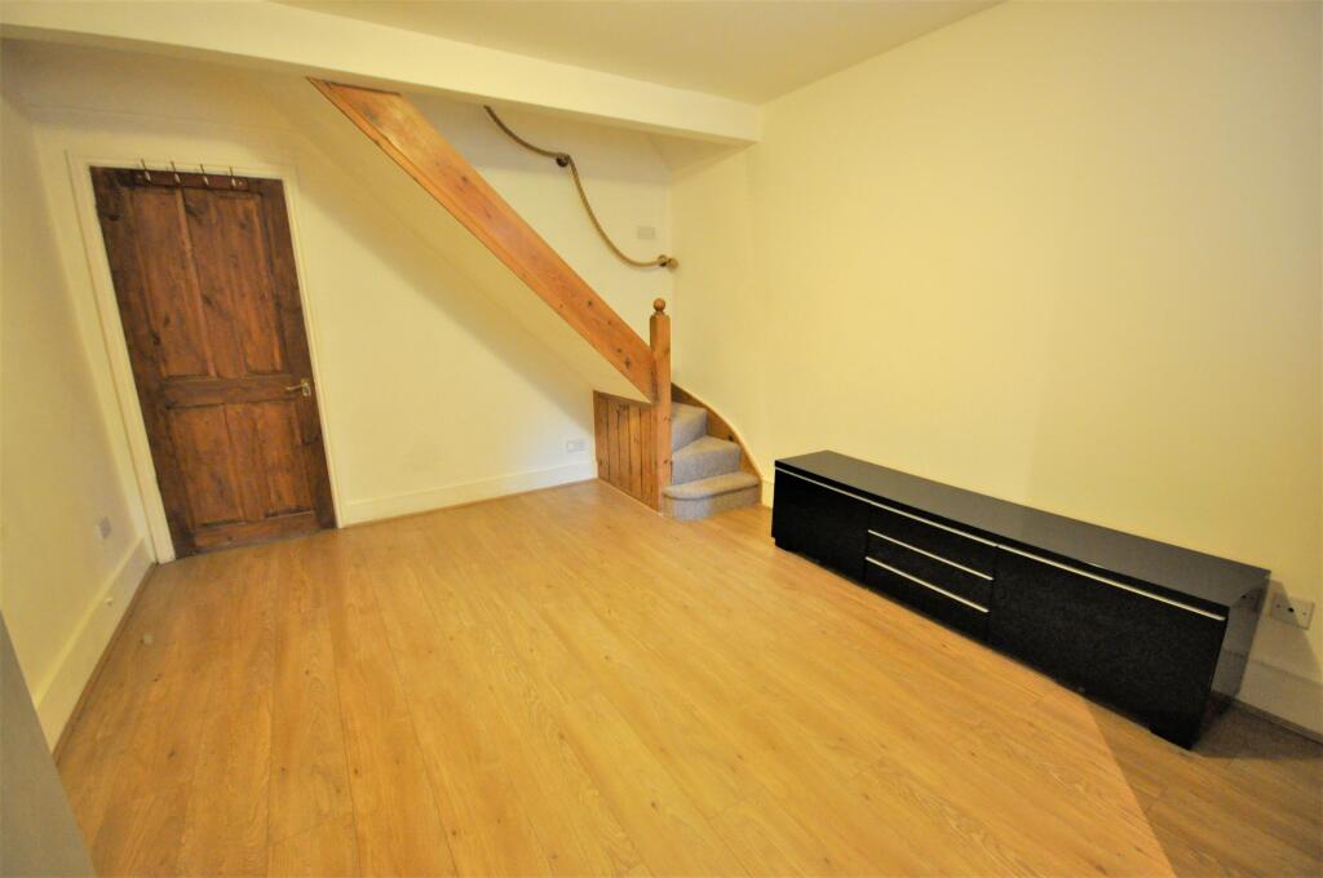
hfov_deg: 100.5
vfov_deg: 77.2
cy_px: 439
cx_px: 662
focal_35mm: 15
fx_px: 551
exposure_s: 1/15
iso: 1600
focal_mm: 10
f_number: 4
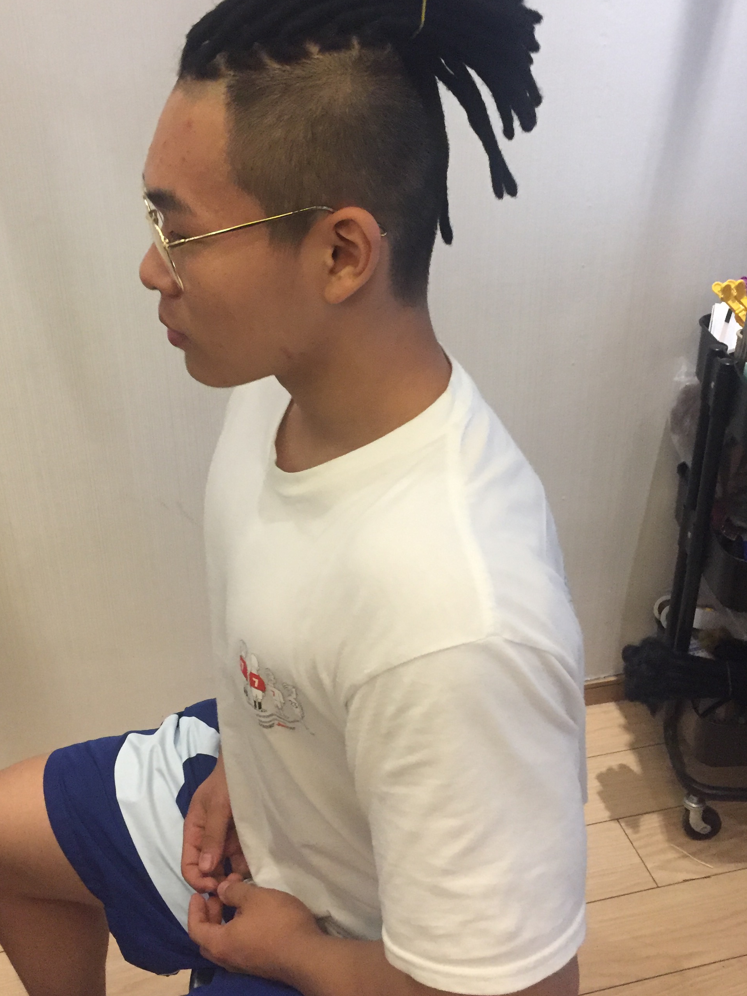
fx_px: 1064
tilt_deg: -28.5
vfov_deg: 50.0
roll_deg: +1.8
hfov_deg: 38.6
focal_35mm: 37
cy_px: 445
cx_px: 323
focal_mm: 4.15
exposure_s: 1/25
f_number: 2.2
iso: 250
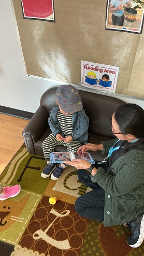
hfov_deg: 36.5
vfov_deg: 61.0
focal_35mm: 32
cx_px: 90
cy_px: 127
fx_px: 217
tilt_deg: -45.0
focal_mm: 3
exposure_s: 1/60
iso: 100
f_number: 1.8
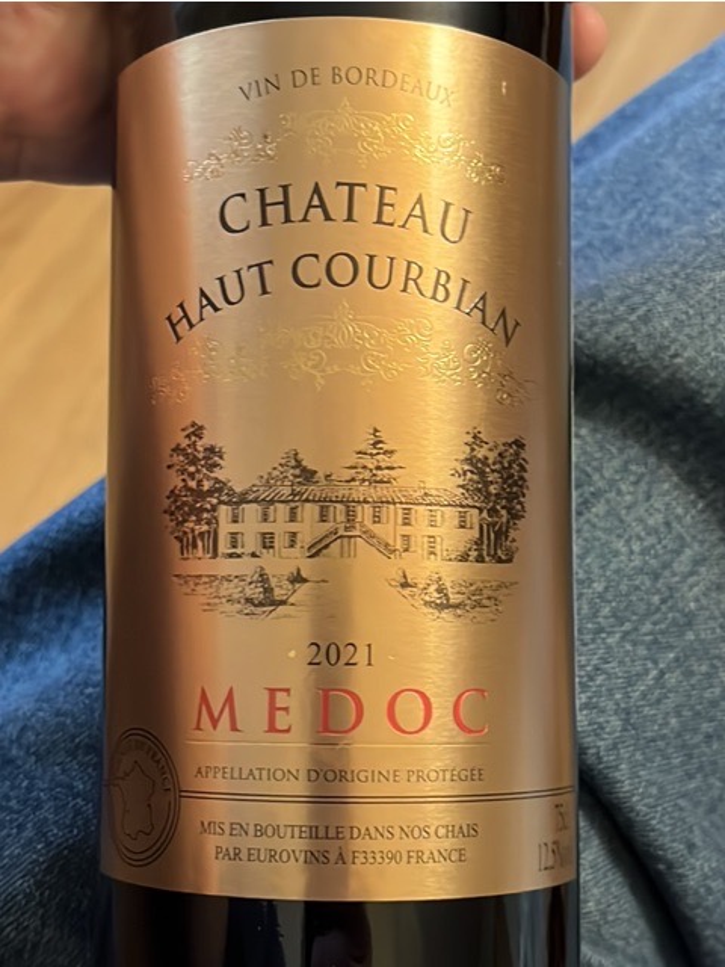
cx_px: 362
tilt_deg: -55.5
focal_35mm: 27
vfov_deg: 65.3
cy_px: 484
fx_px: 754
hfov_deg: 51.4
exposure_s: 1/50
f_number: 1.6
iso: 640
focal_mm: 5.1
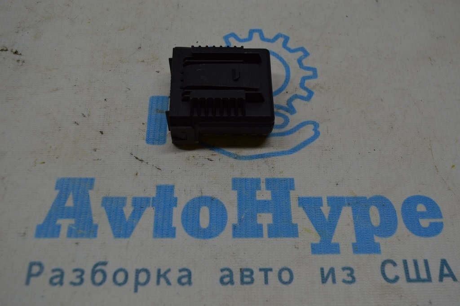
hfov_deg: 48.0
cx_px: 230
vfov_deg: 33.0
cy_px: 153
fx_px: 517
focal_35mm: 40
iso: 180
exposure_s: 1/60
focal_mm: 27
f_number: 5.6
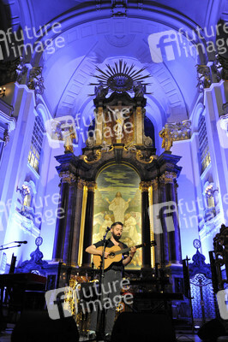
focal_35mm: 32
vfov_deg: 58.8
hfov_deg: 41.0
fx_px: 305
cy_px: 171
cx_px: 114
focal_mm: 32
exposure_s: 1/200
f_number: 2.8
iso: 6400
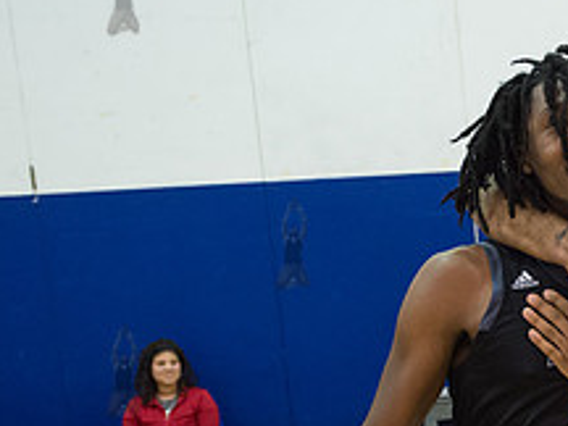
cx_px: 631
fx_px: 1017
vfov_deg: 23.1
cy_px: 369
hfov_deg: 28.3
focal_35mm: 62
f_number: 3.5
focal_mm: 24
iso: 4000
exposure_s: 1/500
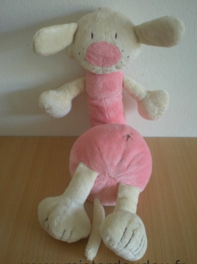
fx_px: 311
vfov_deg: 45.8
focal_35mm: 41
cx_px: 103
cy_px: 135
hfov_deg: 35.1
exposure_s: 1/15
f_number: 3.1
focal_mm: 6.3
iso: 200
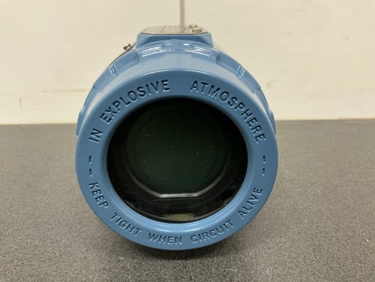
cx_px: 188
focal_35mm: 28
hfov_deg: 63.4
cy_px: 141
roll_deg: +0.0
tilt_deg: -21.7
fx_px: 303
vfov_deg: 49.7
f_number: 1.8
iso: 100
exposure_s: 1/50
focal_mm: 3
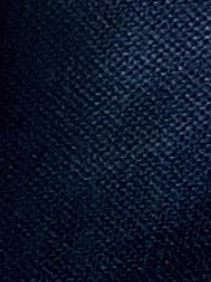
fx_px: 1646
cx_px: -602
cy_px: 391
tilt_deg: -20.4
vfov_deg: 9.6
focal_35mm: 202
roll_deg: +1.1
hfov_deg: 6.2
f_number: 1.8
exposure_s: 1/40
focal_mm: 4.25
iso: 500
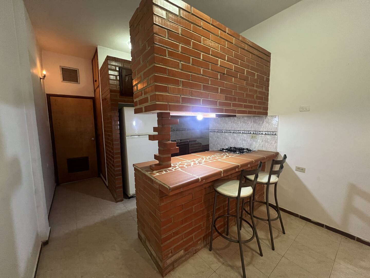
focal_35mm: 13
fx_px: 139
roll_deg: +0.9
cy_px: 139
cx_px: 185
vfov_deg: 89.9
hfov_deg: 106.2
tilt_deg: -6.0
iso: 800
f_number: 1.8
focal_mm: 1.57
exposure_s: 1/60
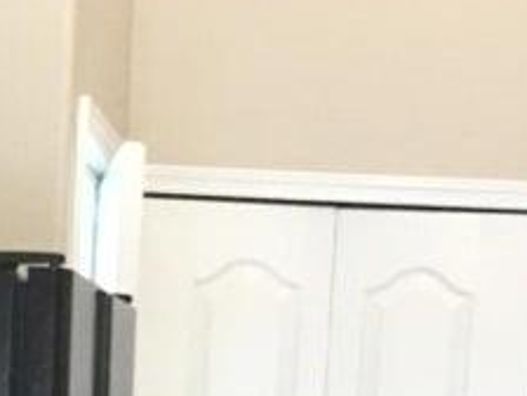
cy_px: 877
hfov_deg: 11.1
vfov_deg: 7.9
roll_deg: -2.5
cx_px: 128
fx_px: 2695
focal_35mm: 177
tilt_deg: -7.9
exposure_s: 1/15
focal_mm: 4.15
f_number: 2.2
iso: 64
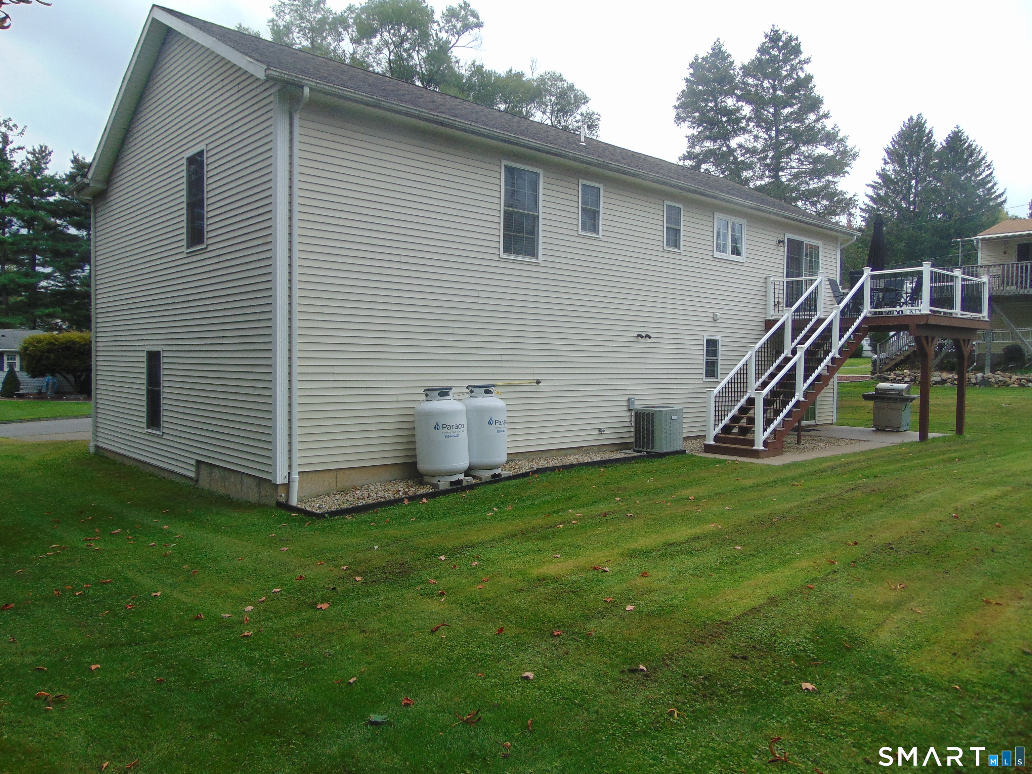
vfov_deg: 54.9
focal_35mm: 25
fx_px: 745
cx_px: 516
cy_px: 387
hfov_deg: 69.4
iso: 80
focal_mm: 4.5
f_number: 3
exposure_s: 1/400
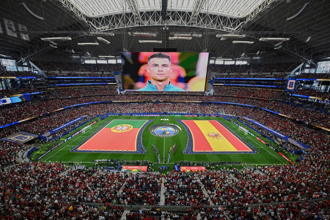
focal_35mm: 14
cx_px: 165
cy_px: 110
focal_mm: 14
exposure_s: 1/1250
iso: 4000
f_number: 5.6
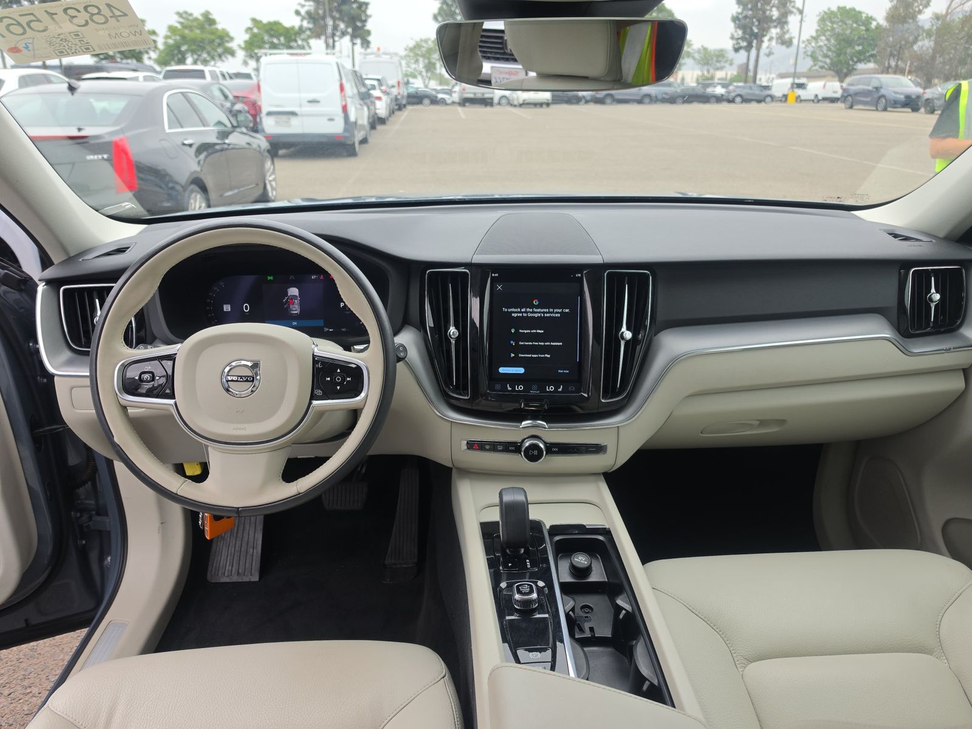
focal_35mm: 23
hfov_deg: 73.9
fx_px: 646
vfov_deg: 58.9
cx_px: 486
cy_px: 364
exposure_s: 1/119
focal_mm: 6.5
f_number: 1.4
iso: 11
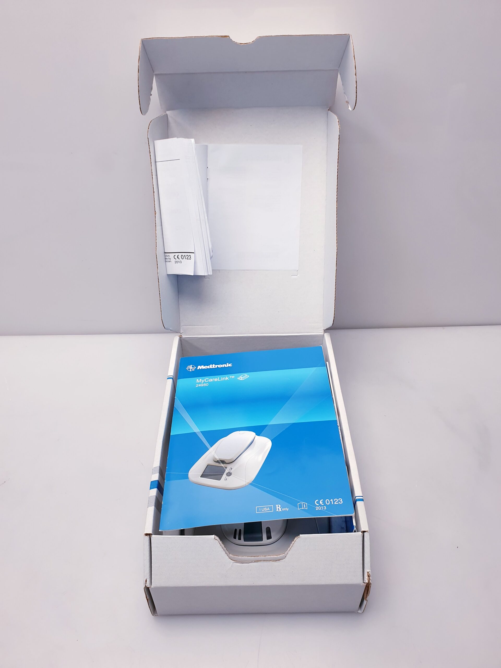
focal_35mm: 26
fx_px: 502
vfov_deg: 67.3
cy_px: 334
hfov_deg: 53.1
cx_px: 250
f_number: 2.4
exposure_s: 1/100
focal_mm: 4.3
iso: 80
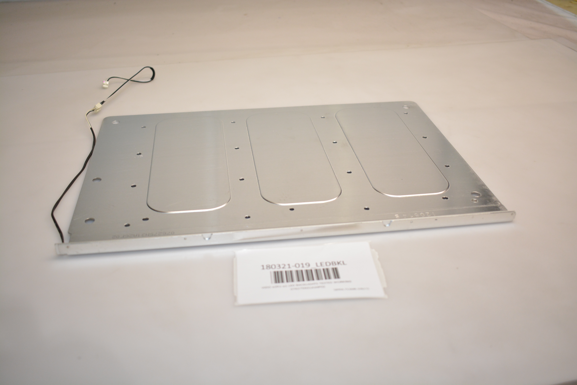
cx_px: 288
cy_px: 192
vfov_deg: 36.9
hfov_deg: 53.1
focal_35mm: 36
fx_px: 577
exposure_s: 1/200
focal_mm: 24
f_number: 3.8
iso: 800
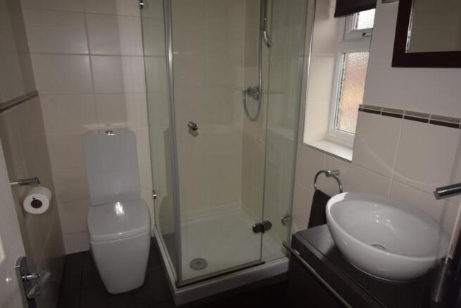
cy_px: 154
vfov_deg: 56.2
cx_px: 230
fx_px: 288
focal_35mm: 22
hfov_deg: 77.3
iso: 100
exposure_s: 1/60
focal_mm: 15
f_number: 4
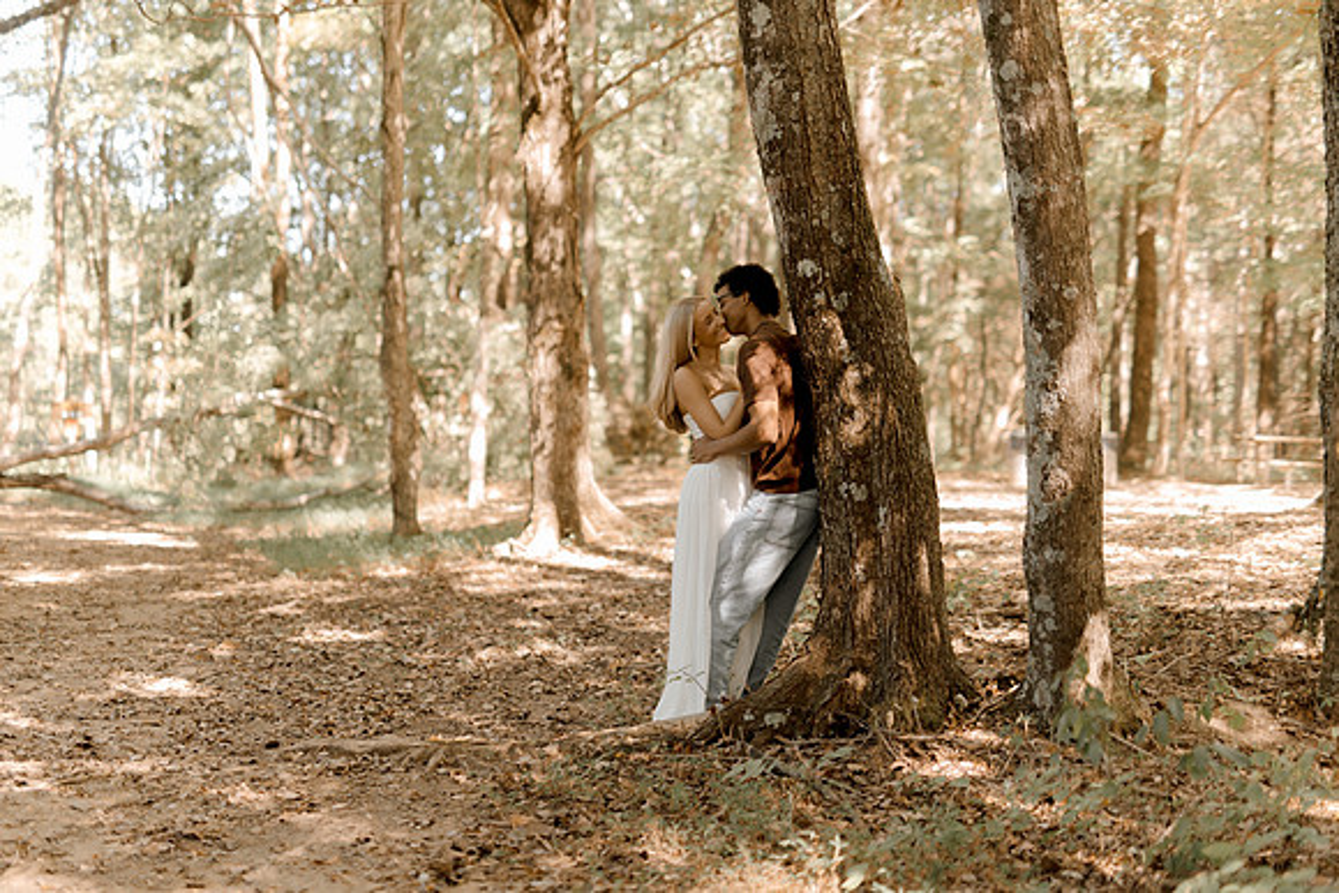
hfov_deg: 37.2
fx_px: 1987
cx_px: 664
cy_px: 444
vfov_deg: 25.3
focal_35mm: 53
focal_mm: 50
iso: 125
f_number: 1.4
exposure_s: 1/200
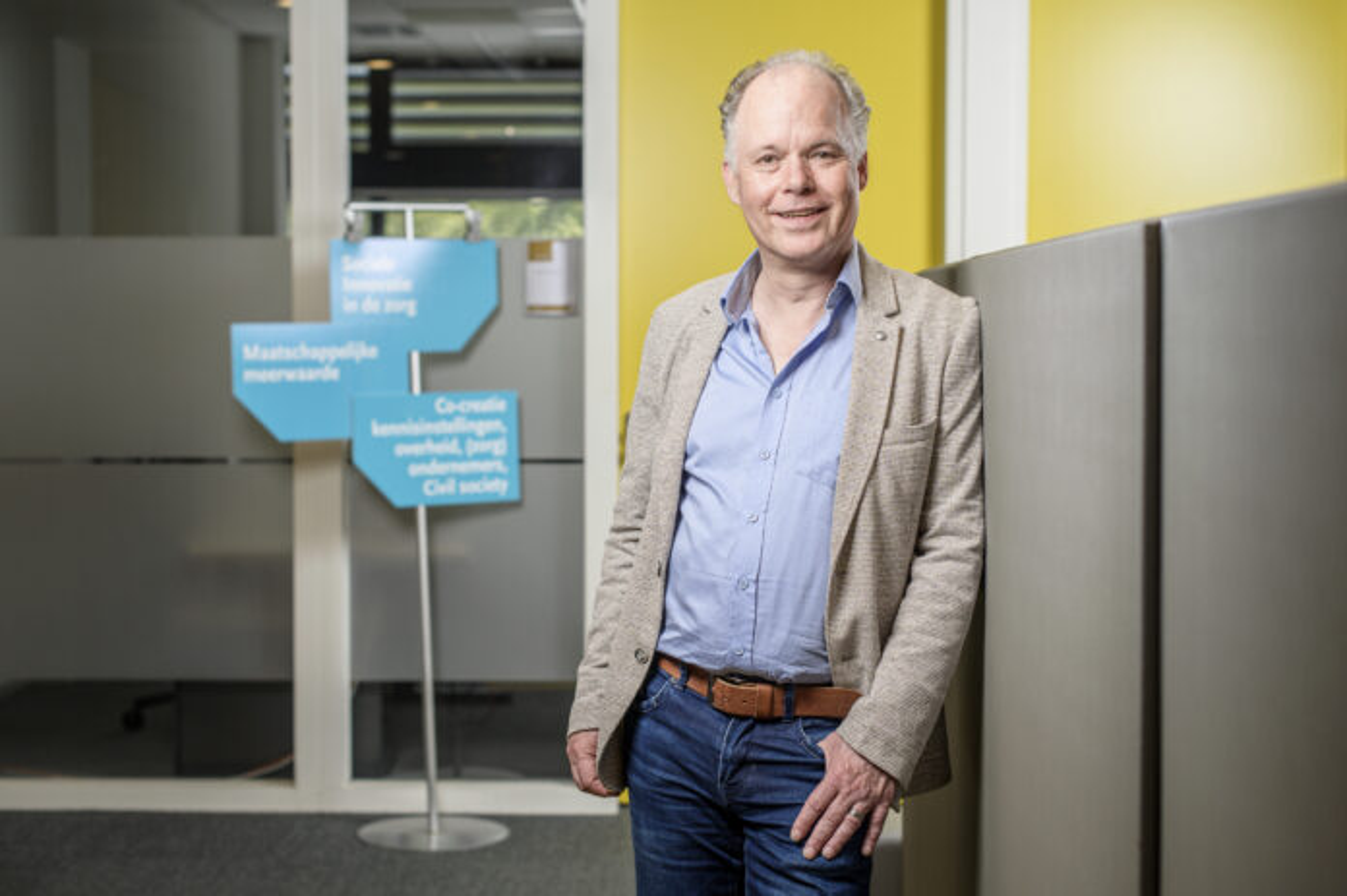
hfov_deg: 39.6
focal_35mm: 50
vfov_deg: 27.0
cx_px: 674
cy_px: 448
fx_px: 1869
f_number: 2.8
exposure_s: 1/200
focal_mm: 50
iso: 64
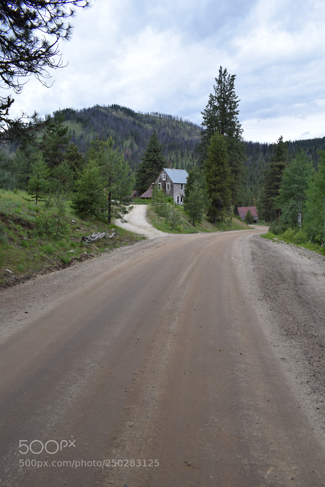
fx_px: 366
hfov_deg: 47.9
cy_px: 244
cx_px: 162
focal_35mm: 27
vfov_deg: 67.4
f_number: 9
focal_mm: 18
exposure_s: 1/320
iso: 200
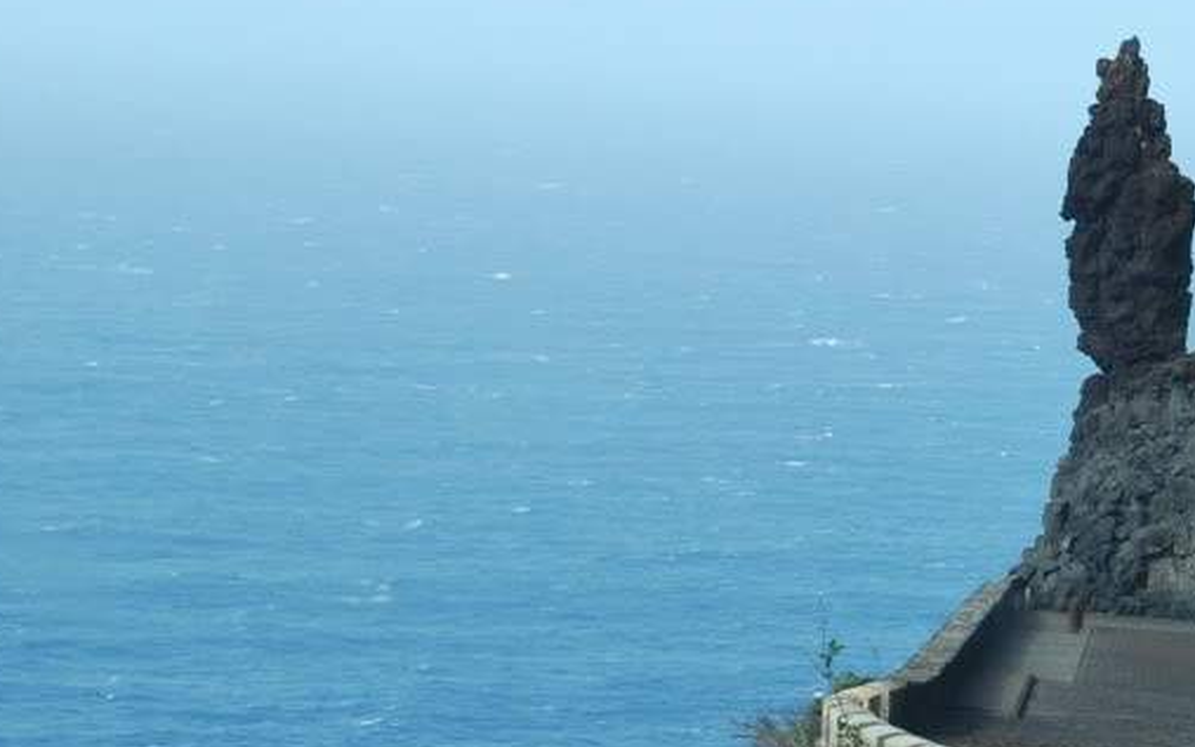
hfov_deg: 12.2
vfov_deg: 7.7
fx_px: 5538
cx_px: 1133
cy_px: 289
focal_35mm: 170
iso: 200
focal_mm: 55
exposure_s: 1/160
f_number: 9
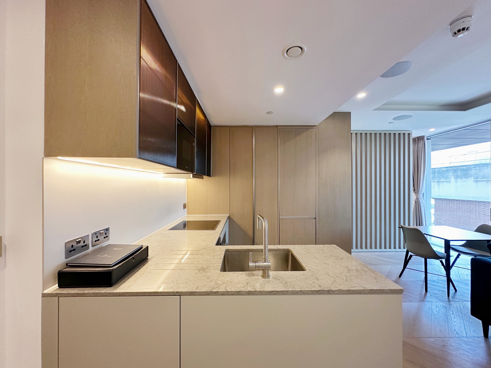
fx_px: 199
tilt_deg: +1.2
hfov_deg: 102.1
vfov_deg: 85.7
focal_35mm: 14
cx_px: 246
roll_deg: +0.1
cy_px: 184
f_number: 2.2
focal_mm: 2.22
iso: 200
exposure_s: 1/50
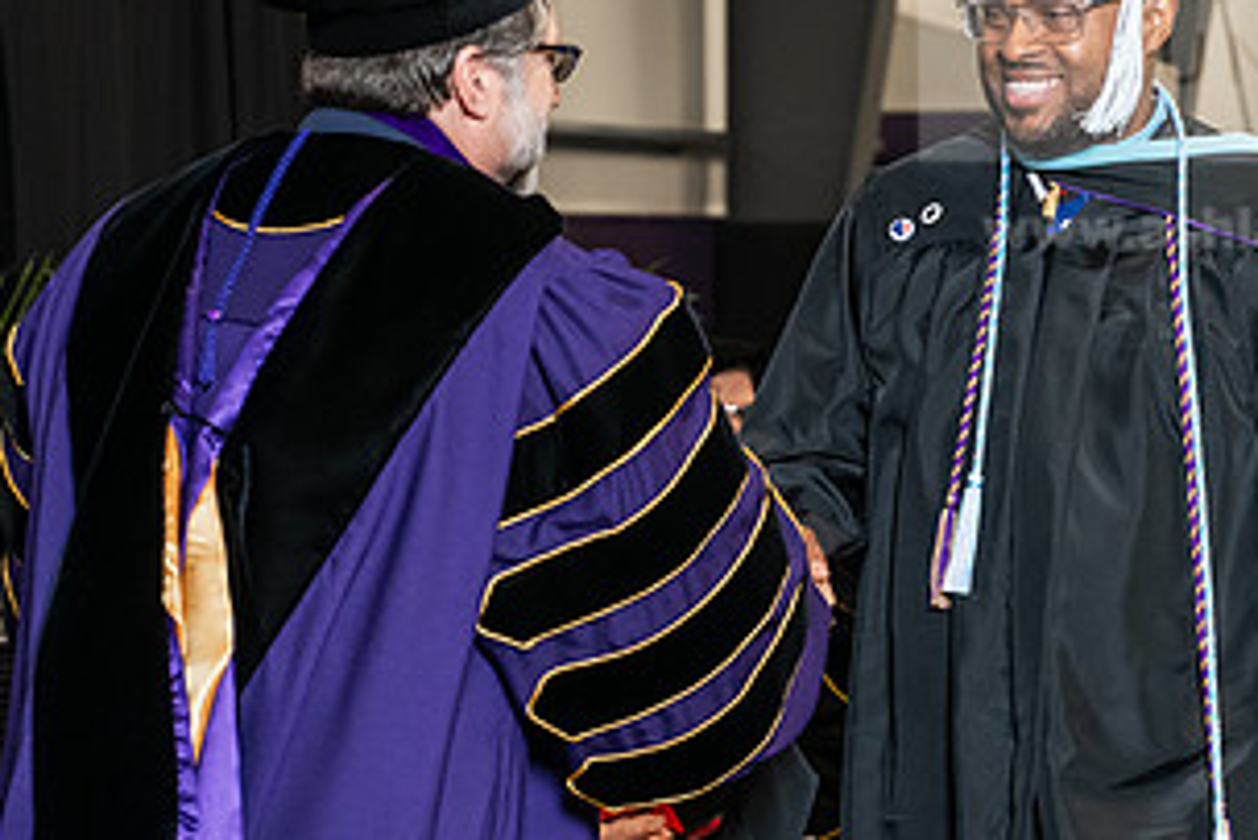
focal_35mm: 126
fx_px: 4405
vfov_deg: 10.9
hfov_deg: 16.2
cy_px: 317
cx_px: 795
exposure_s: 1/200
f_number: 5
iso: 2000
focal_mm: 66
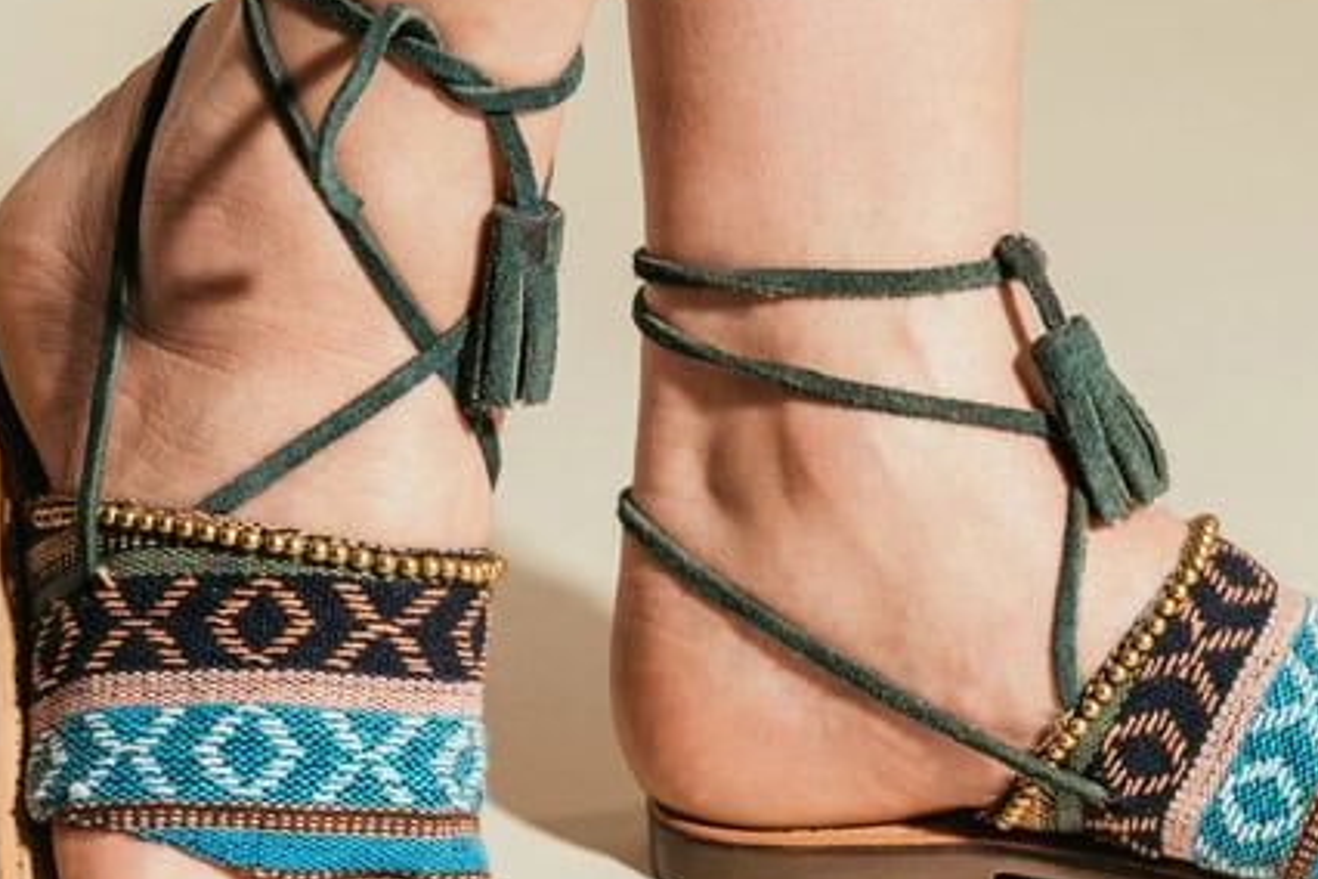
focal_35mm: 169
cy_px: 201
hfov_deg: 12.2
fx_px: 6187
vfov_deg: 8.1
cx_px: 832
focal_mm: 60
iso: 100
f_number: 9
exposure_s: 1/160
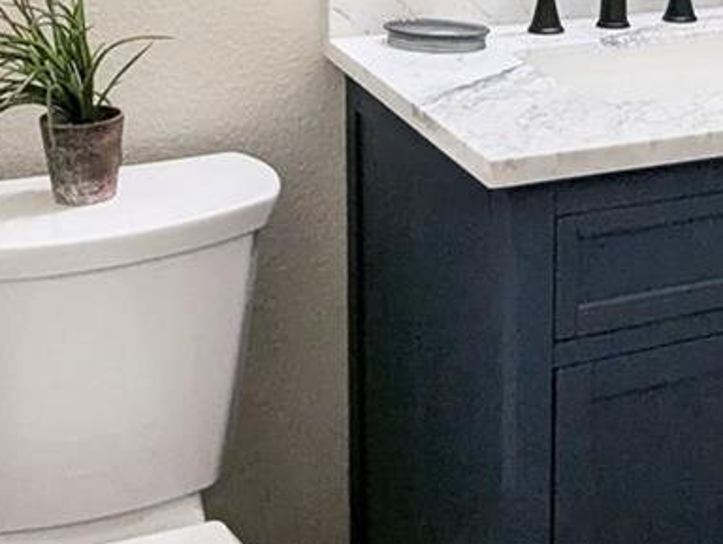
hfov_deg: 35.0
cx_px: 508
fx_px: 1129
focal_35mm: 54
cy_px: -92
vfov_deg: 24.7
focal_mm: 1.95
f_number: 2.2
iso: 49
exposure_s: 1/161
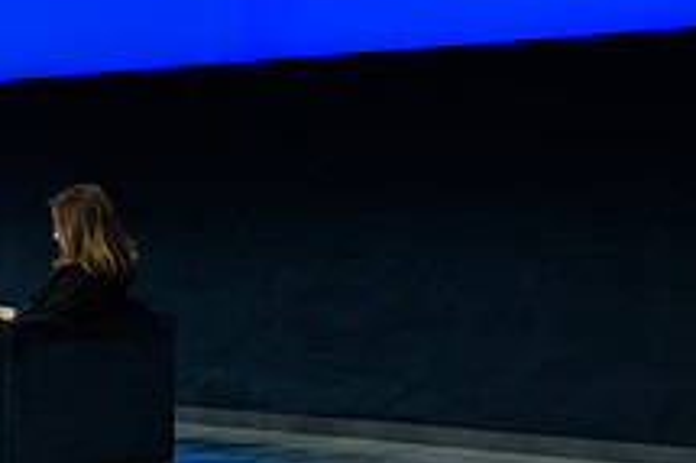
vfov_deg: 16.5
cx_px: 262
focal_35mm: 81
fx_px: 1565
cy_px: 5
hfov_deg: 25.0
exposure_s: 1/125
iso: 1600
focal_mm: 30
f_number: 4
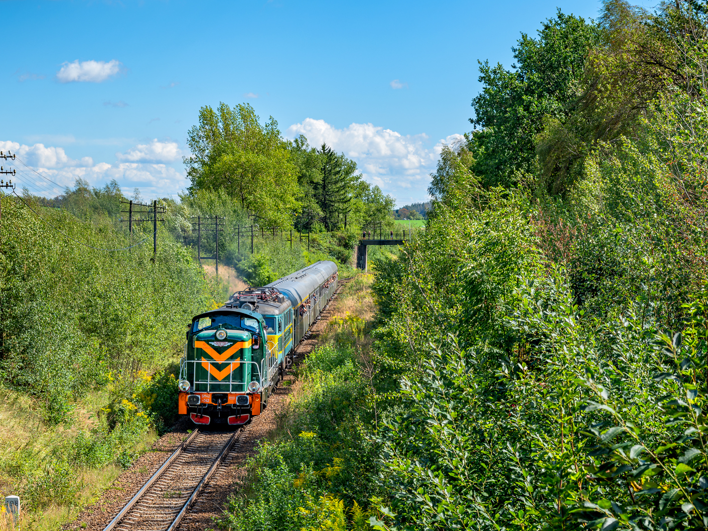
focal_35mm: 73
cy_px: 266
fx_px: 1493
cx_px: 318
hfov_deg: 26.7
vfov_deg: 20.2
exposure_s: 1/400
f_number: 8
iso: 200
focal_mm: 67
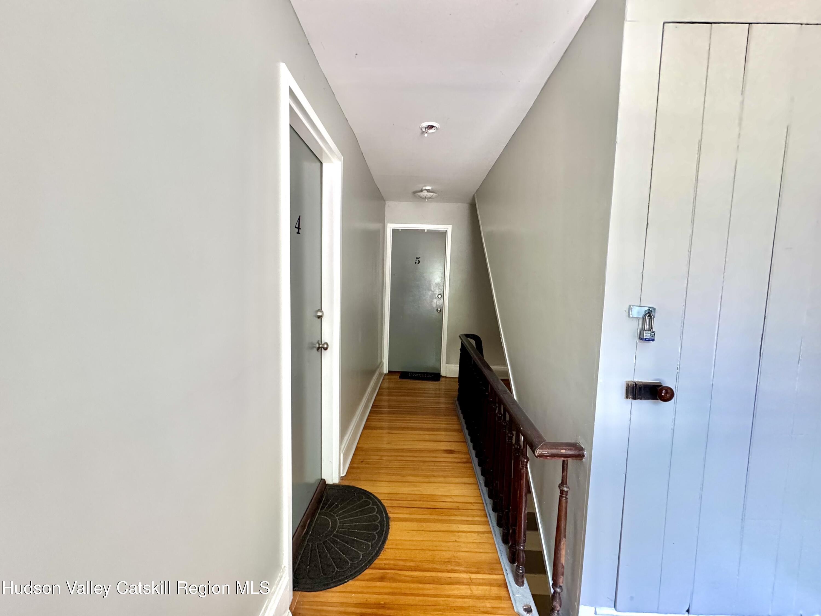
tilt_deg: -2.6
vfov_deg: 85.7
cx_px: 410
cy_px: 308
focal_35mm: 14
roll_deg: -2.9
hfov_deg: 102.1
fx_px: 332
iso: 320
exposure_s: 1/72
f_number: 2.2
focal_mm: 2.22
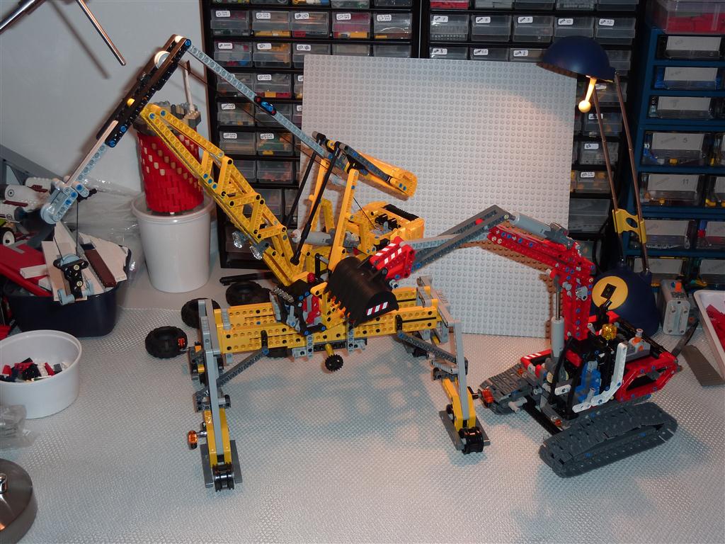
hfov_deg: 44.8
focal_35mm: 42
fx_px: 880
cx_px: 362
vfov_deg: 34.3
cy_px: 272
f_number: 3.7
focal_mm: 6.9
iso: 100
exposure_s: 1/30
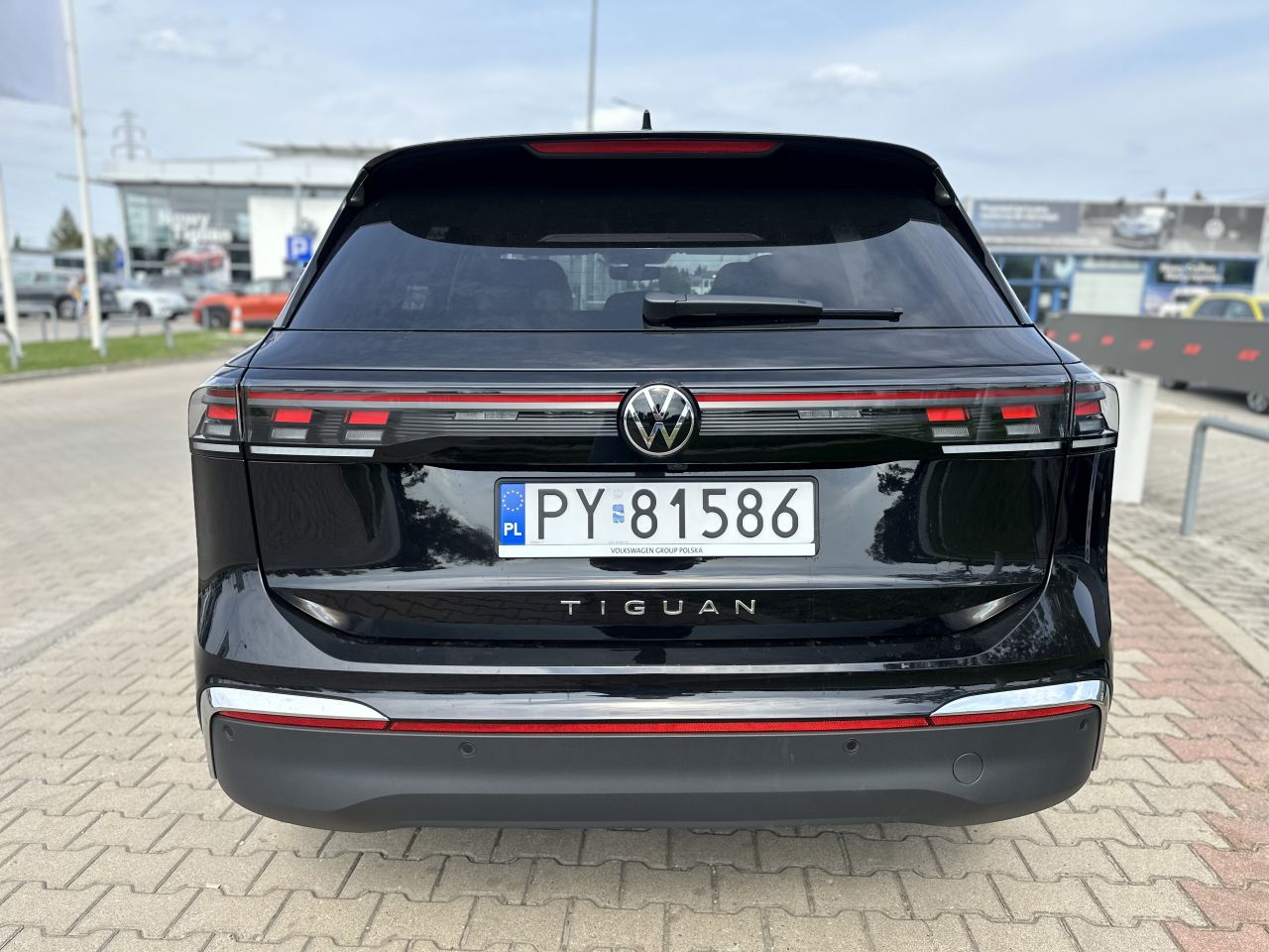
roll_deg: -1.2
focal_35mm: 24
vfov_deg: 56.8
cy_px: 476
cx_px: 634
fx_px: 880
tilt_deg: -11.5
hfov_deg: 71.6
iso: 80
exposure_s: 1/2028
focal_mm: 6.86
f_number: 1.78
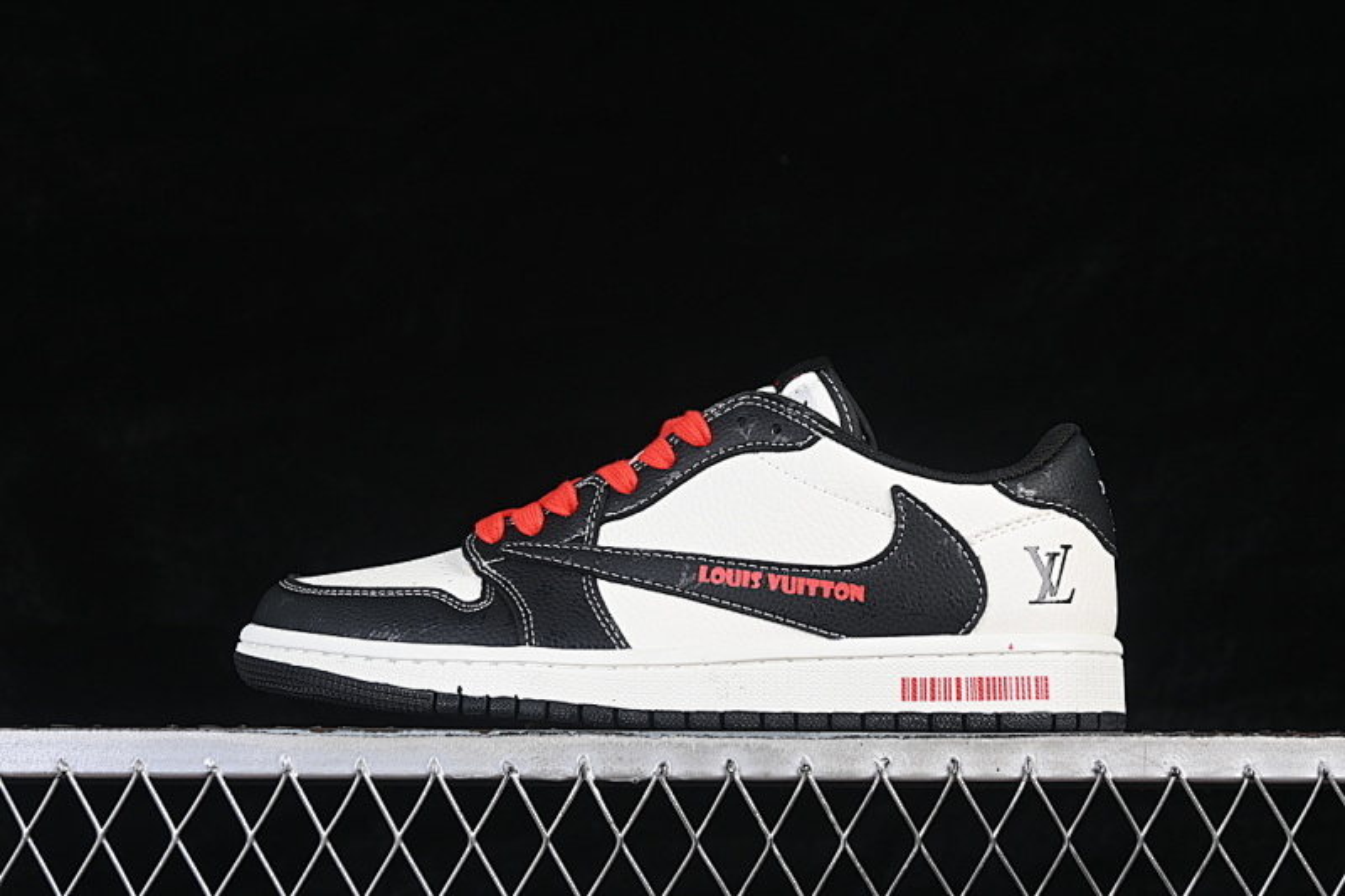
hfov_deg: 27.0
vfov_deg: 18.2
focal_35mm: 75
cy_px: 448
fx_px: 2801
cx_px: 672
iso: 160
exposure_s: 1/80
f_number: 7.1
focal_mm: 50
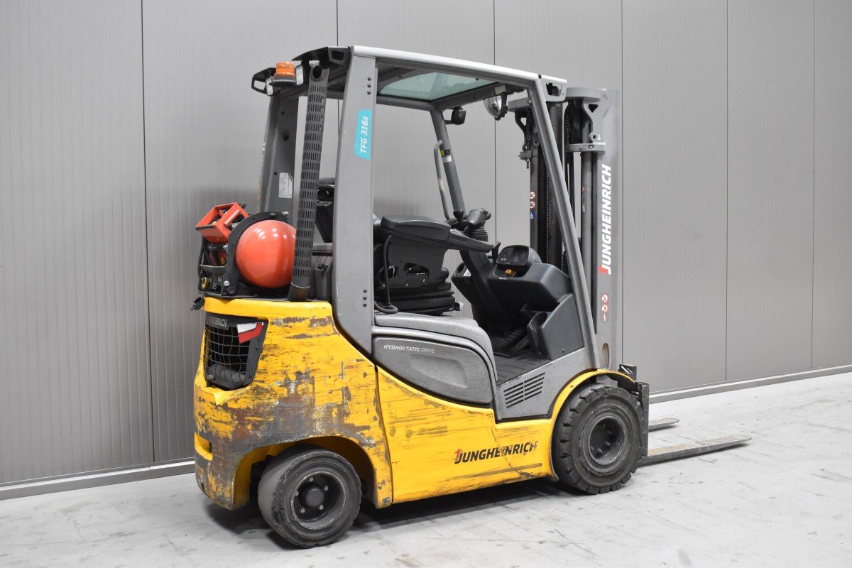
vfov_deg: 36.9
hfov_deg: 53.1
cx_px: 426
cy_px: 284
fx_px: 852
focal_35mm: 36
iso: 1600
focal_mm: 24
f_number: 5
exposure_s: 1/25
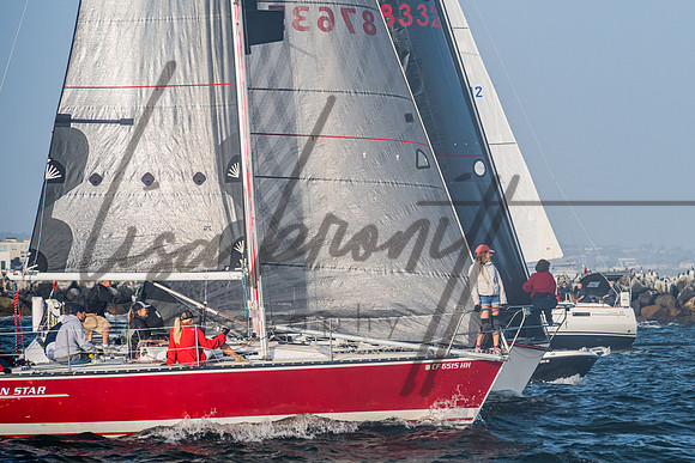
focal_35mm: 274
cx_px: 472
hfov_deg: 7.5
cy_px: 173
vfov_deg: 5.0
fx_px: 5288
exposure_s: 1/1000
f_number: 8
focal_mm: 200
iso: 400
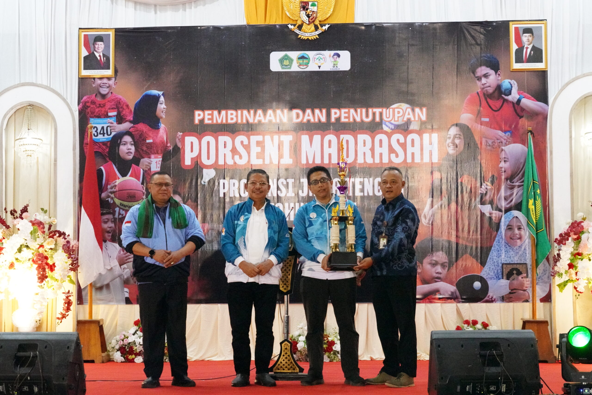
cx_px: 296
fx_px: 1036
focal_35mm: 63
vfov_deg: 21.6
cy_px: 198
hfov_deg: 31.9
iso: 25600
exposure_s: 1/250
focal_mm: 63
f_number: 7.1
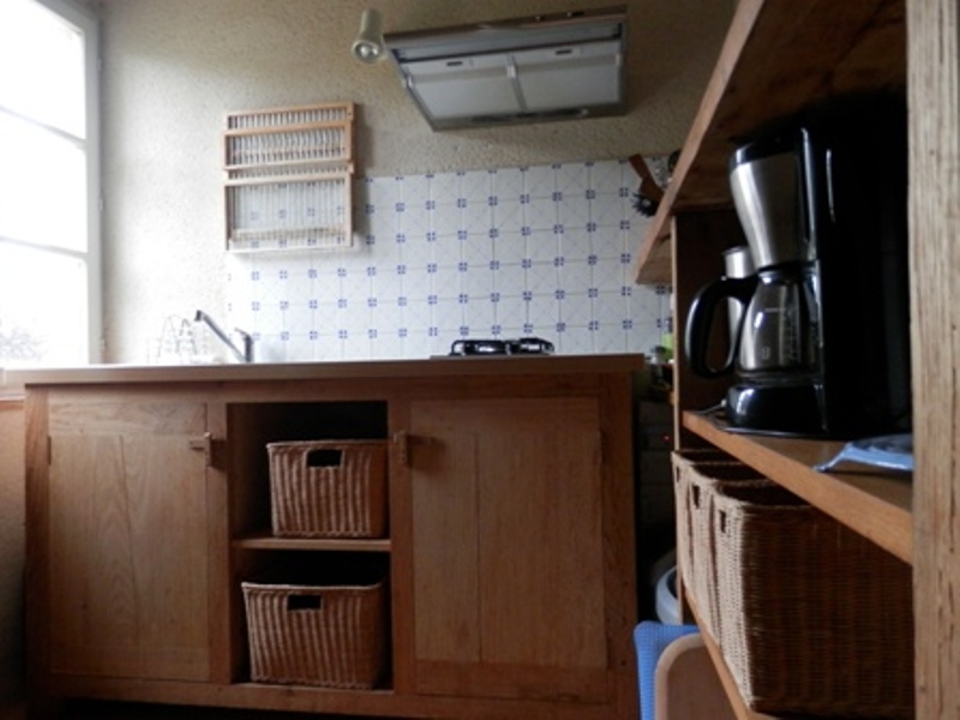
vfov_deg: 54.9
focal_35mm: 25
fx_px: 693
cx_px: 480
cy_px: 360
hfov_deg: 69.4
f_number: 3
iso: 250
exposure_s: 1/8
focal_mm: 4.5
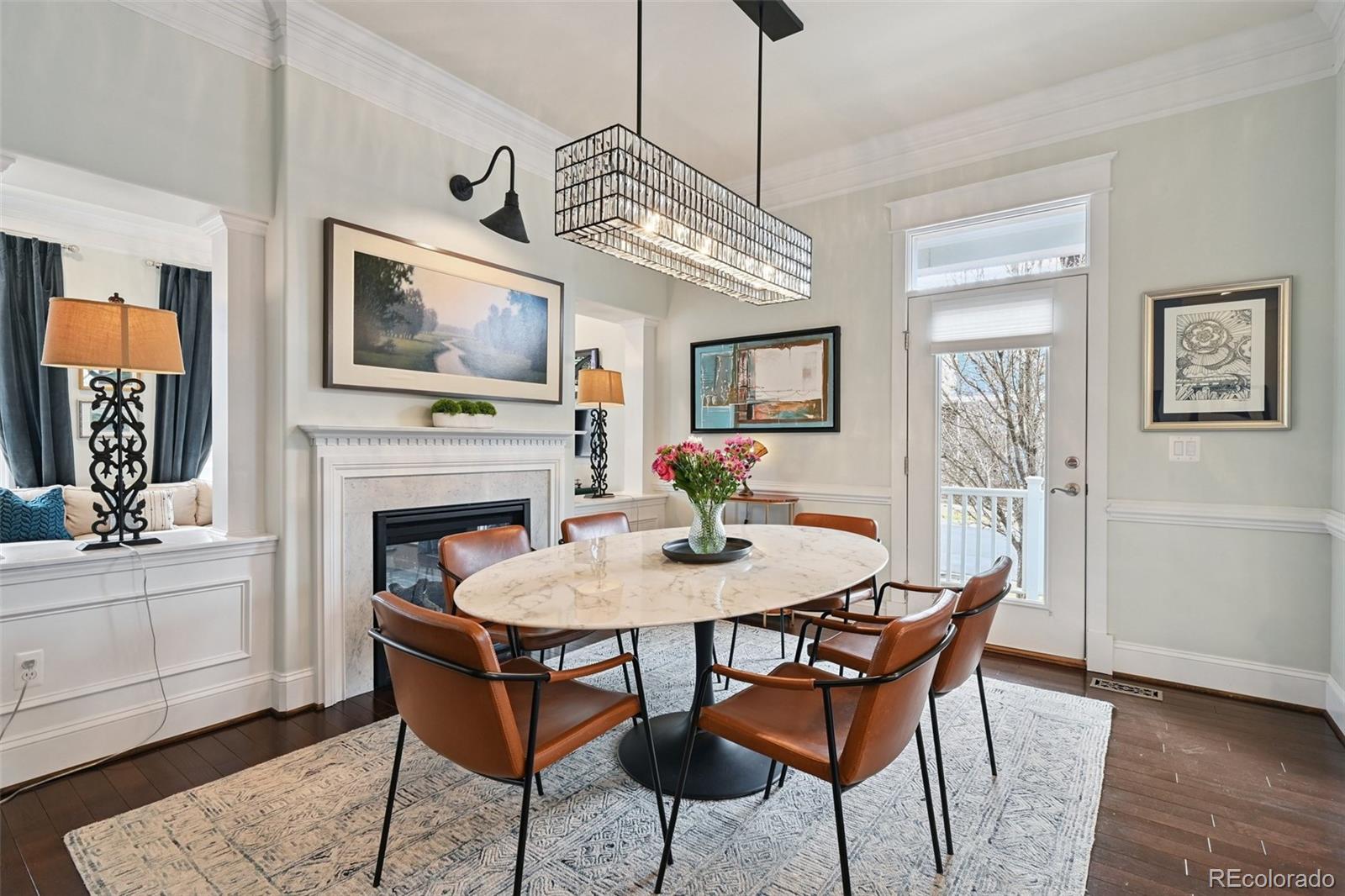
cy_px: 448
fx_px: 616
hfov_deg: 95.0
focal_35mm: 16
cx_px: 672
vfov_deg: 72.0
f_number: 10
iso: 400
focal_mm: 16.5
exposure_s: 1/10
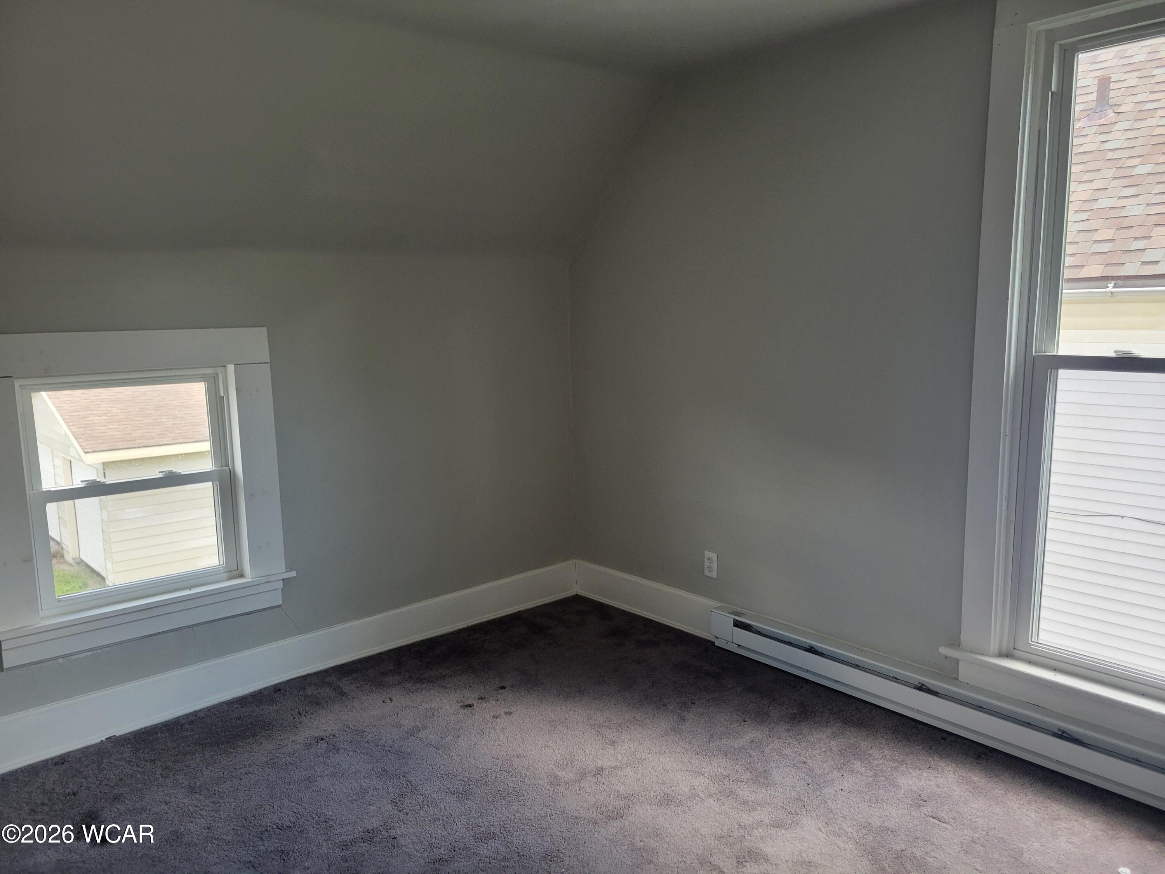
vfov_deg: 53.1
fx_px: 875
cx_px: 582
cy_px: 437
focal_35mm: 26
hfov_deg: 67.3
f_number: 1.8
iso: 125
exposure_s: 1/120
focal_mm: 5.4
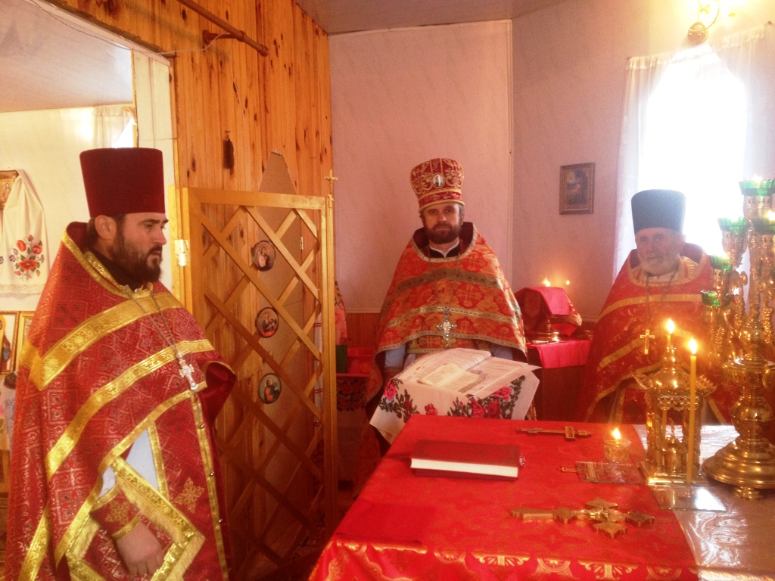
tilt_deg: -5.9
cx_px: 388
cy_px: 290
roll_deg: +0.9
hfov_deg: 52.6
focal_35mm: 35
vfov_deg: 40.7
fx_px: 784
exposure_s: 1/20
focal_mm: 4.28
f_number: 2.4
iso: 125
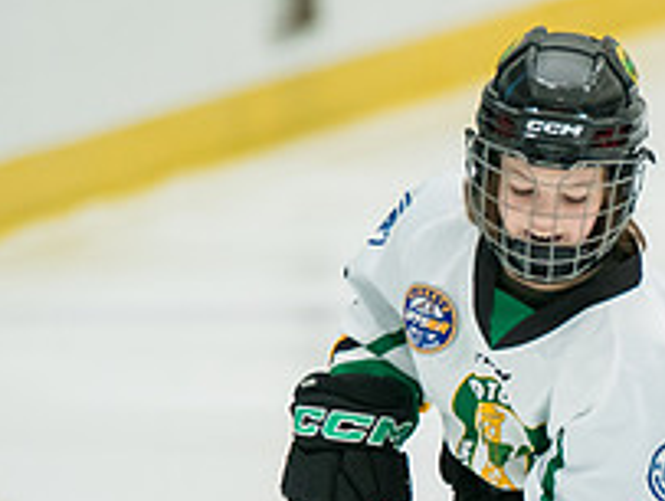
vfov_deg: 1.6
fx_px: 18514
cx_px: 758
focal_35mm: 962
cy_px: 657
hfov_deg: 2.1
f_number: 3.2
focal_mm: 300
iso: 3200
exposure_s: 1/1250
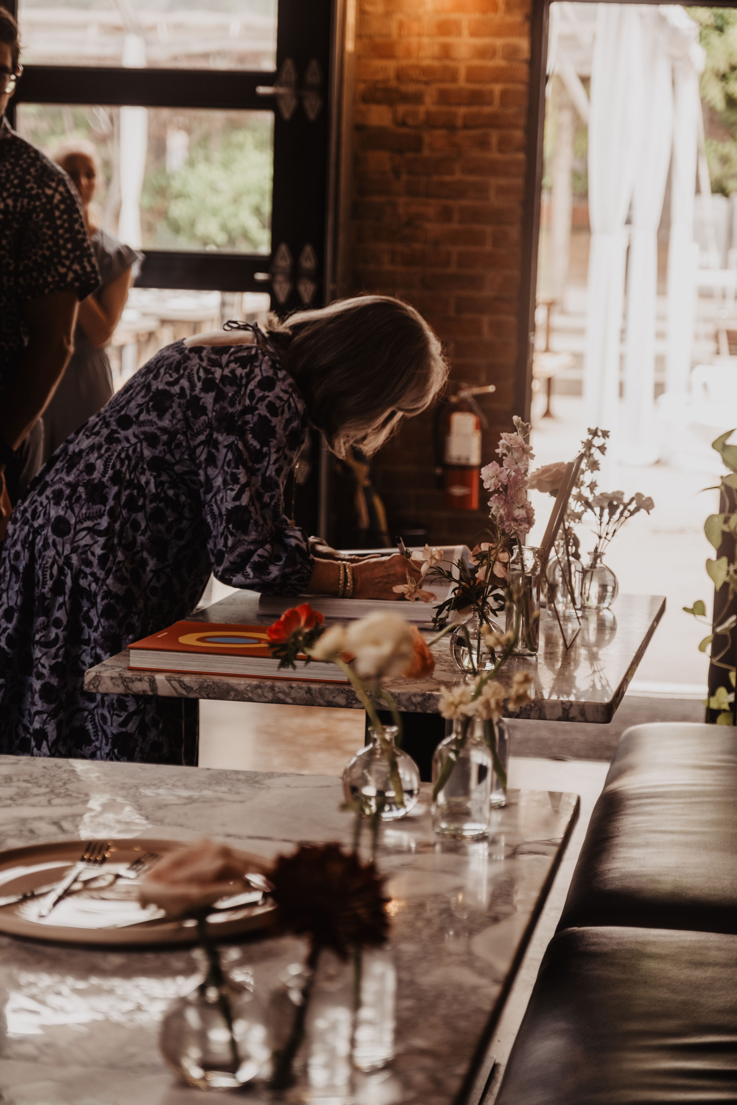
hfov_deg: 16.5
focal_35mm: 83
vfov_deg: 24.5
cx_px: 368
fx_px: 2549
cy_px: 552
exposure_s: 1/125
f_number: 2.8
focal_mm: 55
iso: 320
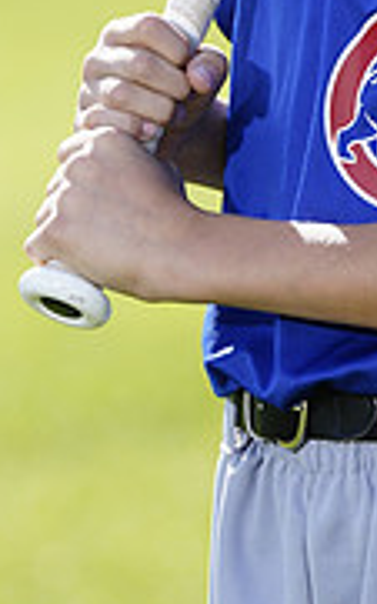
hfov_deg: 2.0
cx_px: 392
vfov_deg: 3.2
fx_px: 10760
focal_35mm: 654
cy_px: -227
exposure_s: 1/250
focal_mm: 200
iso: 100
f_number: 5
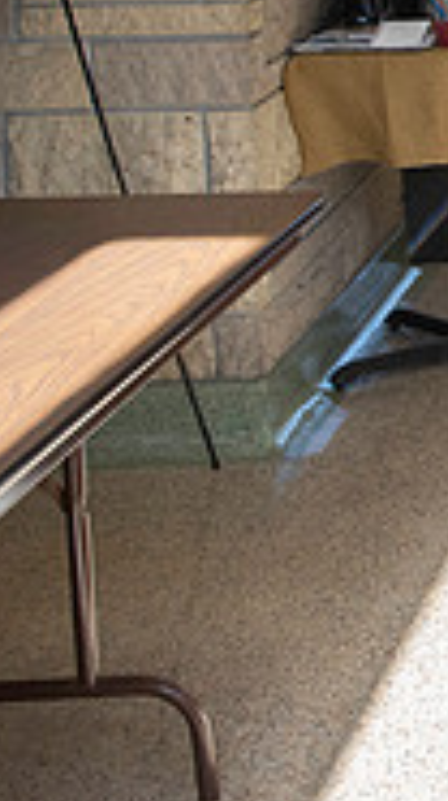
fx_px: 2249
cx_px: 1189
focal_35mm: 106
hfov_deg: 9.6
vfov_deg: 19.0
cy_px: -170
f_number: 4.5
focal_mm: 24
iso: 640
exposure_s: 1/200
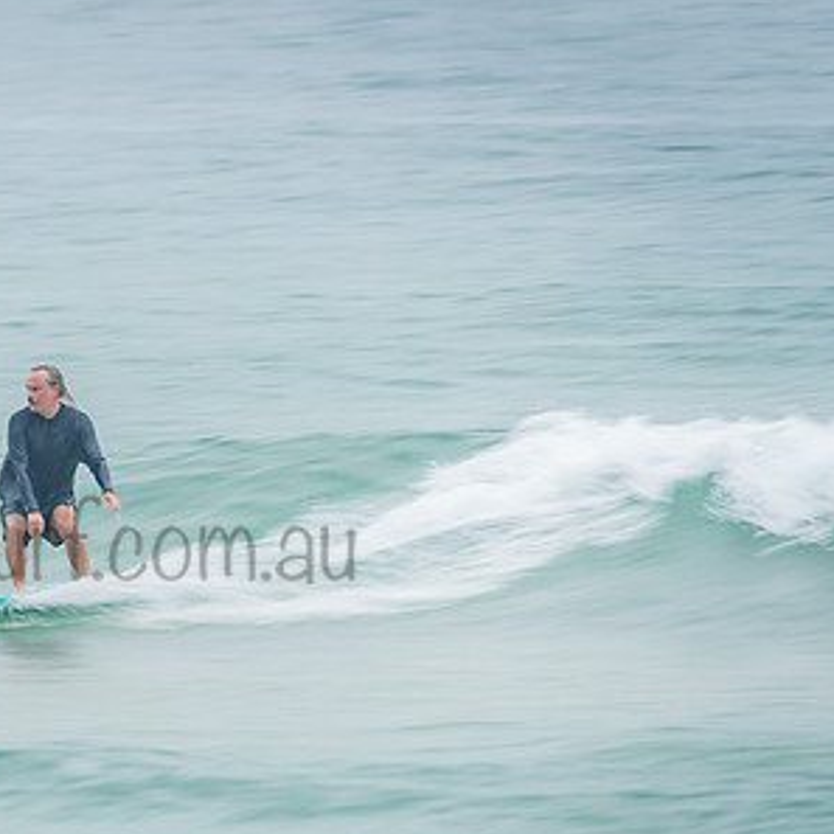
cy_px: 515
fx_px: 22624
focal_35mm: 830
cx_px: 59
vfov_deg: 2.1
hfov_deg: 2.1
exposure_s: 1/25
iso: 64
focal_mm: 500
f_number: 7.1
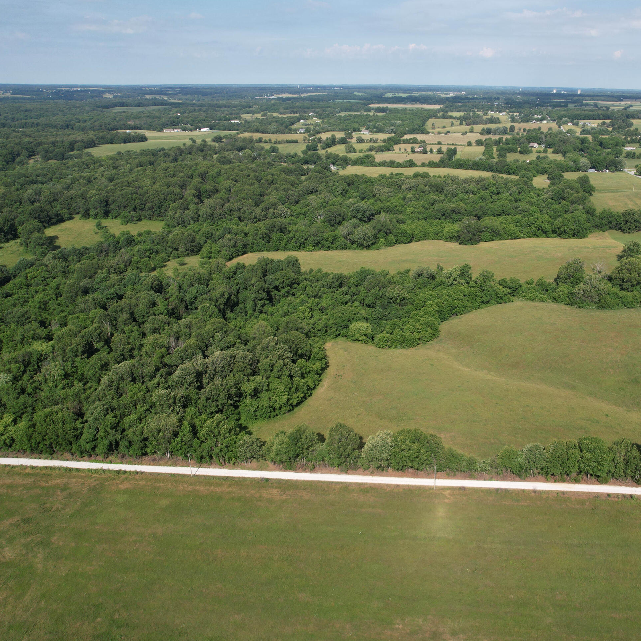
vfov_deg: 55.6
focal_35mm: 29
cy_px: 318
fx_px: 608
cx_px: 416
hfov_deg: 54.7
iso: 110
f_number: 2.8
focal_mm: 8.38
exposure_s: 1/2000
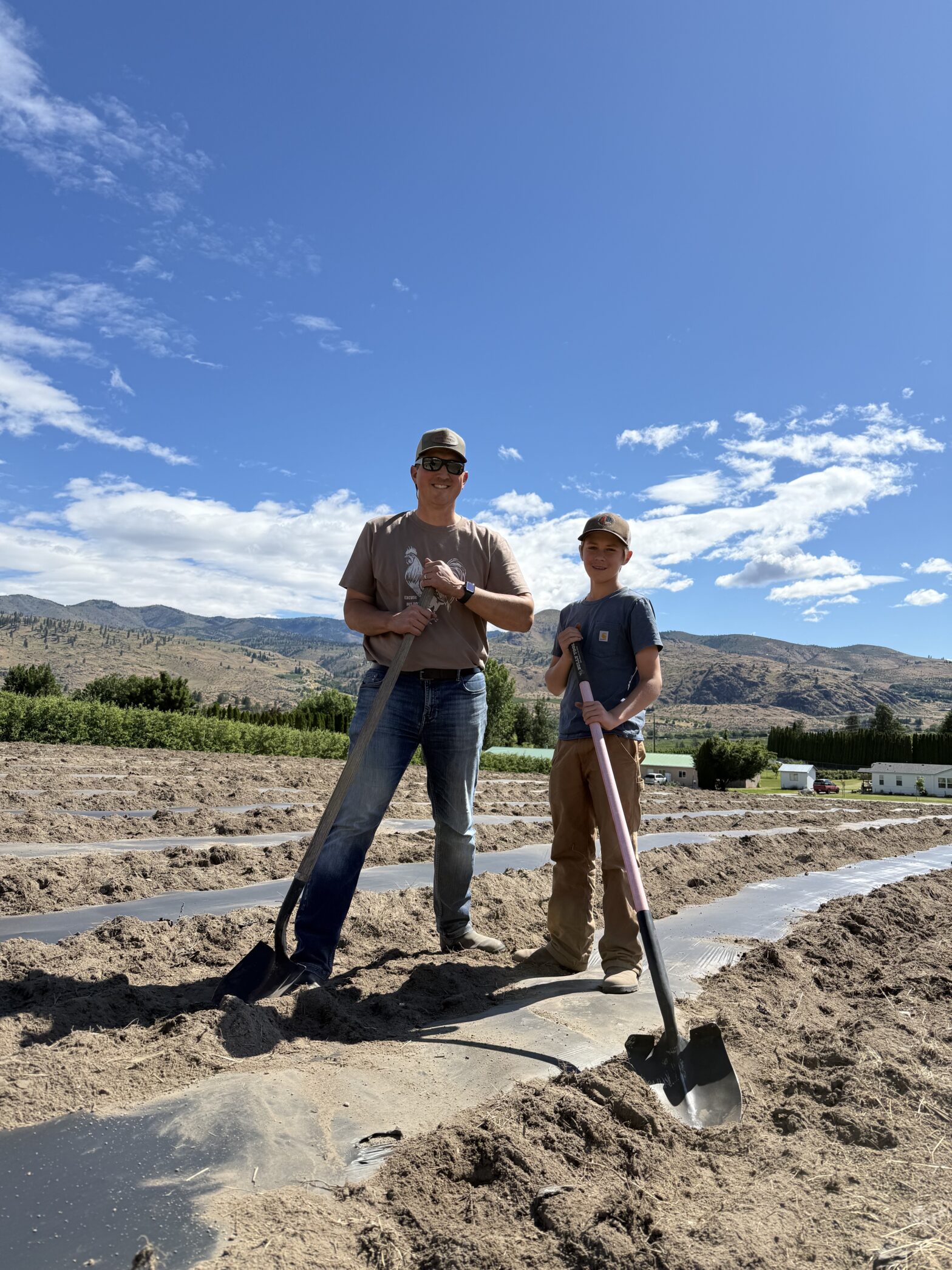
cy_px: 635
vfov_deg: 71.6
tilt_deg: +2.2
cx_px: 476
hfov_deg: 56.8
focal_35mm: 24
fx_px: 880
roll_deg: -1.4
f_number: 1.78
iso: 80
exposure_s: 1/5714
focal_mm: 6.76
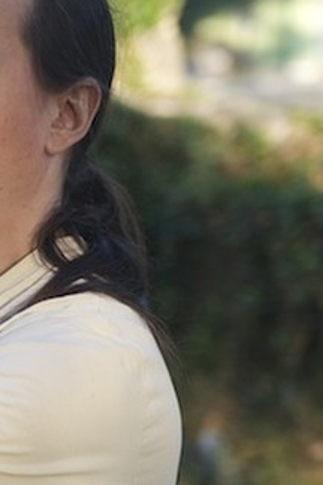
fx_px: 2463
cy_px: 261
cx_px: -226
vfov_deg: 11.2
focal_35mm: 183
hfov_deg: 7.3
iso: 400
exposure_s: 1/800
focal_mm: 66
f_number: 3.5
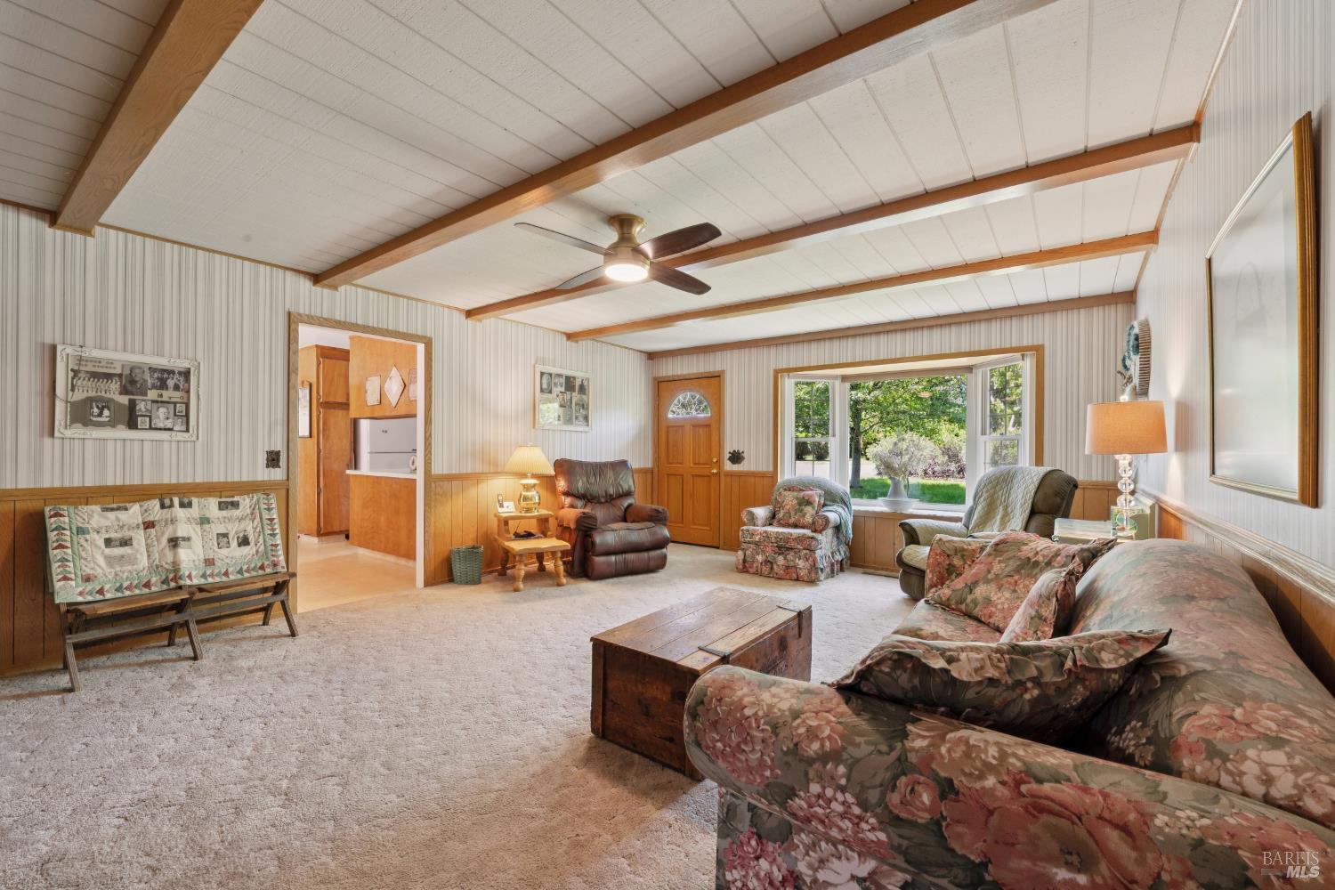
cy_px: 445
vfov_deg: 81.2
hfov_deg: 104.3
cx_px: 668
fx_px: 519
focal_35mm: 14
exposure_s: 1/2.5
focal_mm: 14
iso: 200
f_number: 13
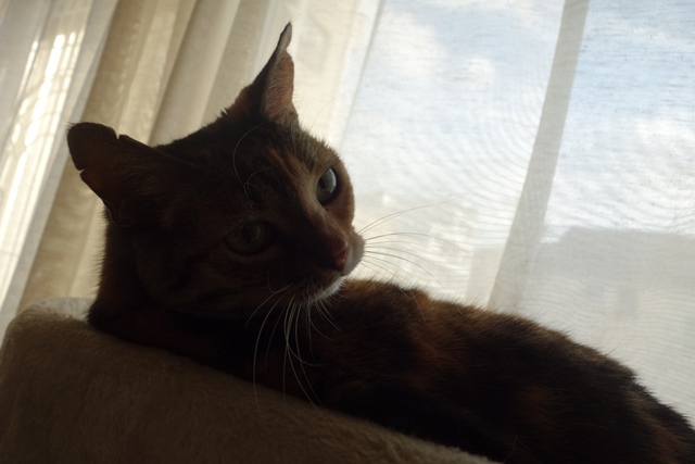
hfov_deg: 65.5
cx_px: 348
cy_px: 232
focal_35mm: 28
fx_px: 541
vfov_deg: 46.4
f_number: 3.5
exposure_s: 1/160
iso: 200
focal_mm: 10.4
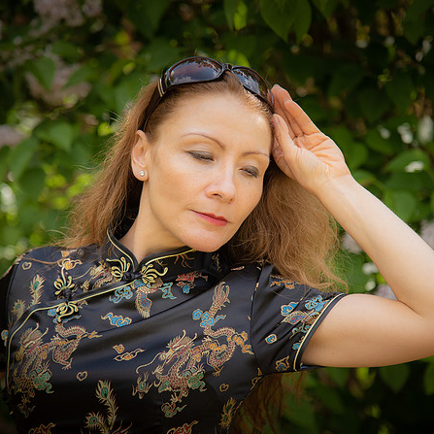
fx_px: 2184
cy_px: 217
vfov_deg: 11.3
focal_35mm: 154
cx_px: 240
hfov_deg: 11.3
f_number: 4.5
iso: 100
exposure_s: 1/160
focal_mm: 120
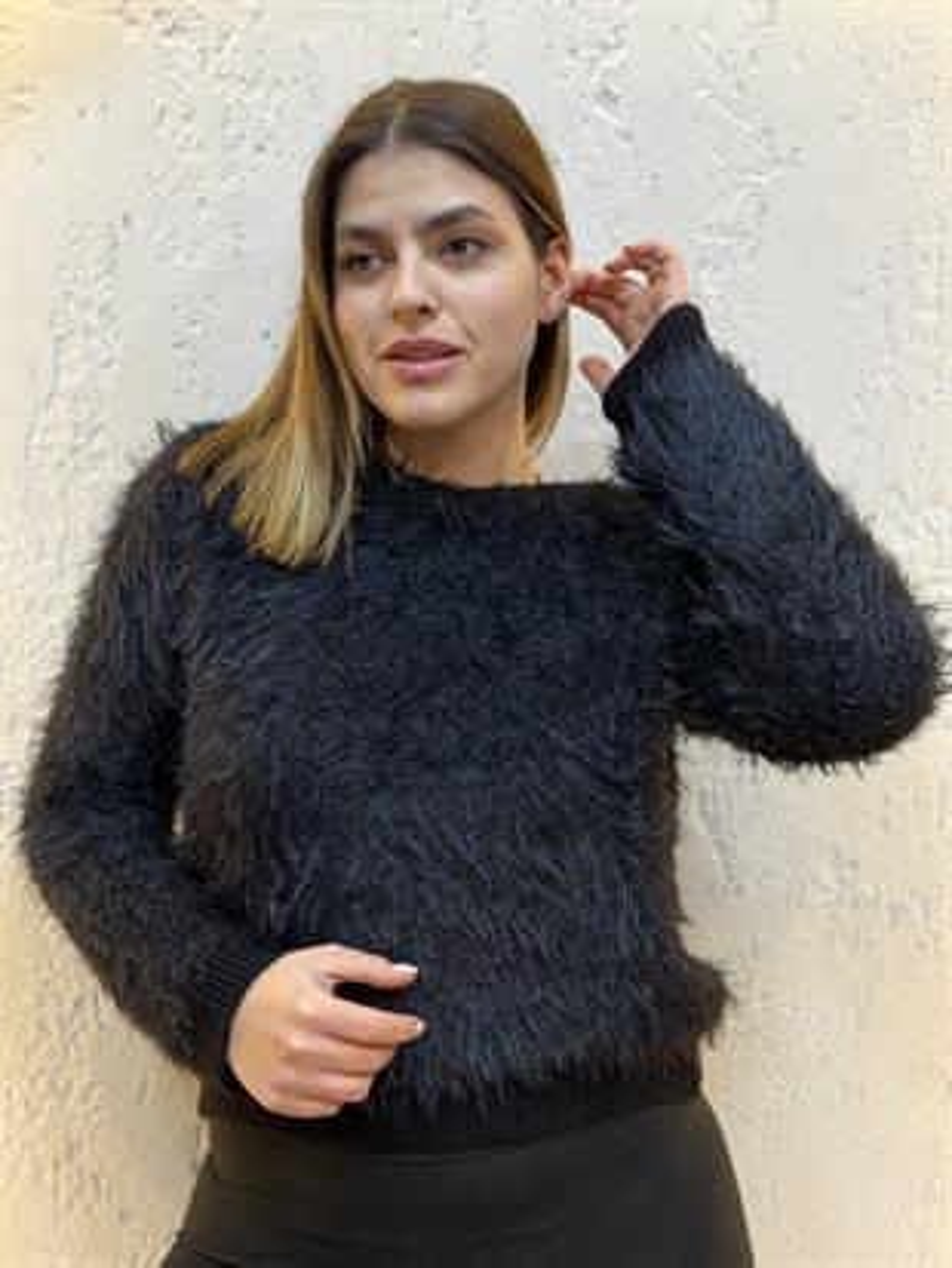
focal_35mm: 48
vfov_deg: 39.6
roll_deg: -1.1
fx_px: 1759
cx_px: 476
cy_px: 634
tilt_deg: -6.2
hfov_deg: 30.3
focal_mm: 6.76
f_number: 1.78
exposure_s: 1/50
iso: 50
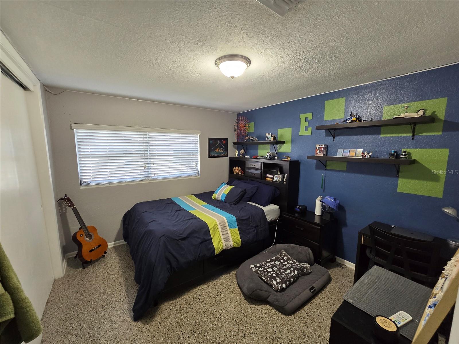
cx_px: 230
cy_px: 172
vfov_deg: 89.9
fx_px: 172
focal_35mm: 13
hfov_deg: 106.2
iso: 250
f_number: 2.2
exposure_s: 1/60
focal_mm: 2.2
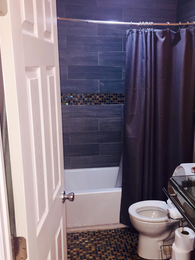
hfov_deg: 36.5
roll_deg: -0.6
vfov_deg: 47.8
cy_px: 141
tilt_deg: -14.6
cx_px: 127
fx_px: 293
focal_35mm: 39
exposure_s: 1/30
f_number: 2.2
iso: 100
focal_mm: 4.15
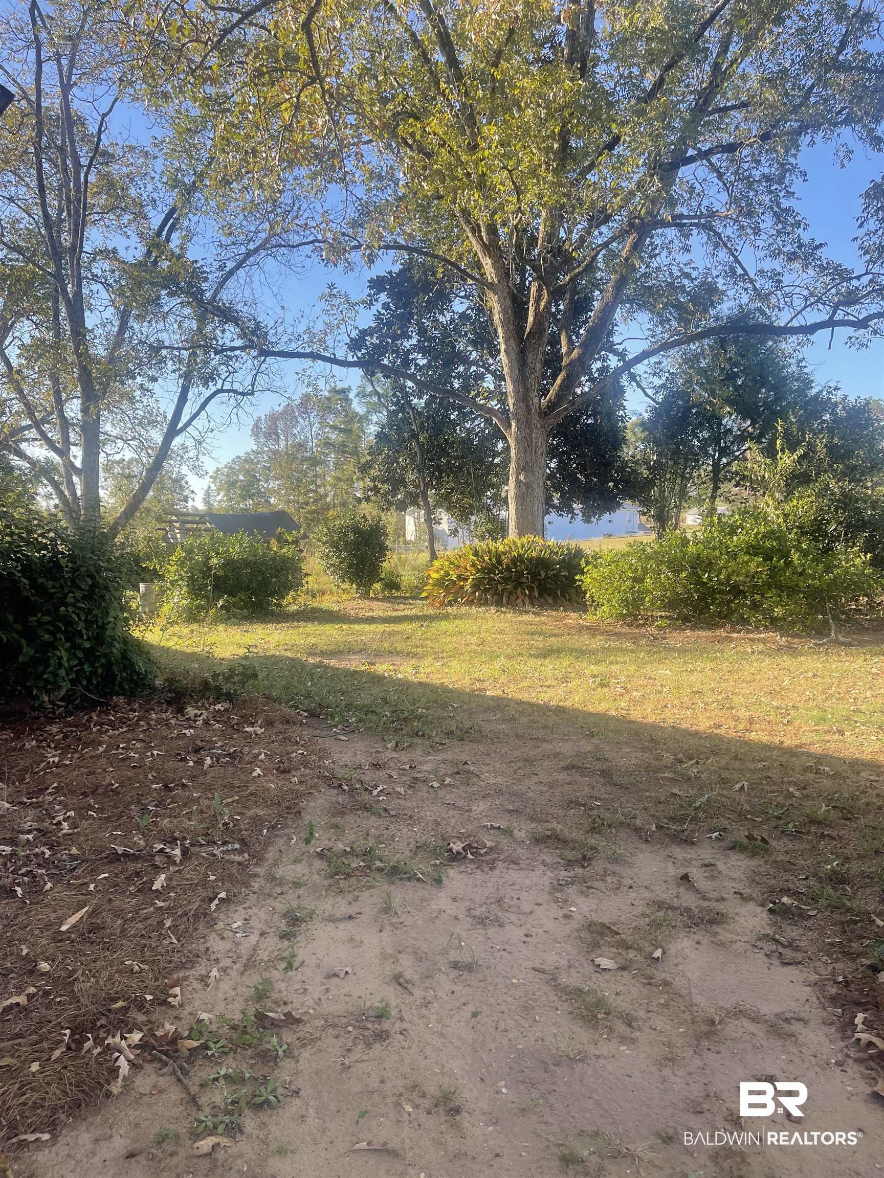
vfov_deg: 67.3
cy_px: 589
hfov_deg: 53.1
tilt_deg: -4.0
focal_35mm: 26
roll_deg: +0.3
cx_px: 442
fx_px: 885
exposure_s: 1/631
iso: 32
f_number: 1.6
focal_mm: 5.1
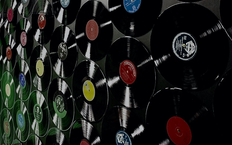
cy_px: 26
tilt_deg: -4.0
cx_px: 106
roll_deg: -3.2
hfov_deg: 48.2
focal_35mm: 41
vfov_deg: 30.4
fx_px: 259
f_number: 1.8
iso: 400
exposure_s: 1/33
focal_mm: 4.25
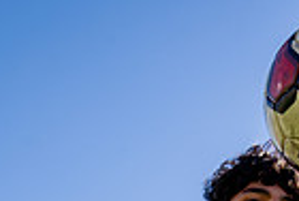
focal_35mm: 77
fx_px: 641
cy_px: 479
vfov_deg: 13.3
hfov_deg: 25.3
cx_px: 282
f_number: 7.1
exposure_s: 1/250
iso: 100
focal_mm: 24
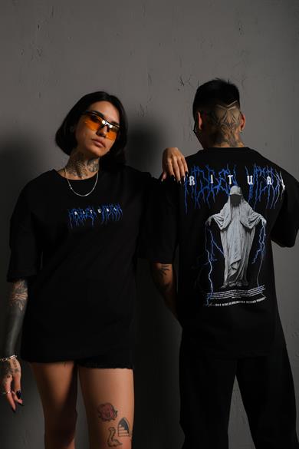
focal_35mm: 35
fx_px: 436
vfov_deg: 54.4
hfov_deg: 37.9
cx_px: 150
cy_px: 224
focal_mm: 23.3
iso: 160
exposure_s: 1/160
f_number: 5
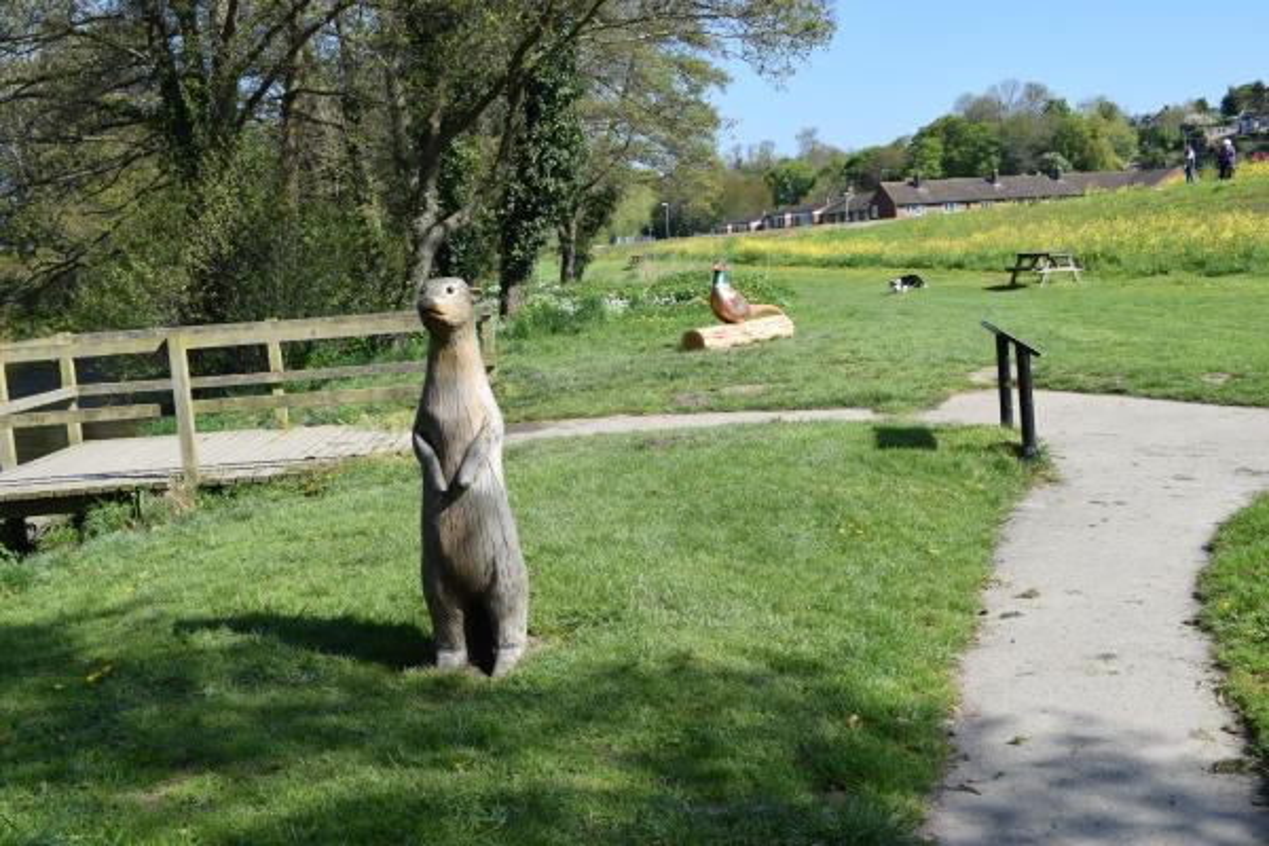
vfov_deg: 33.0
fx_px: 1428
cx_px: 634
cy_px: 423
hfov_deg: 47.9
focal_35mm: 40
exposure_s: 1/320
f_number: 9
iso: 200
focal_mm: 27
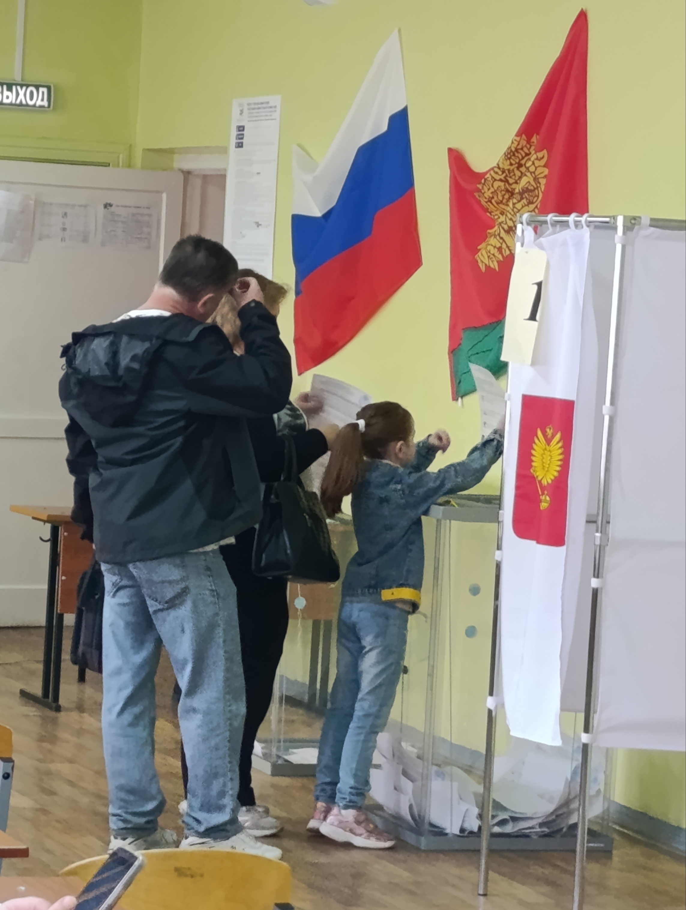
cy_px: 455
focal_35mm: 101
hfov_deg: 14.7
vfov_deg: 19.4
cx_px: 343
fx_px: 2661
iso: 800
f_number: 1.6
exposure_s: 1/100
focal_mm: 6.14
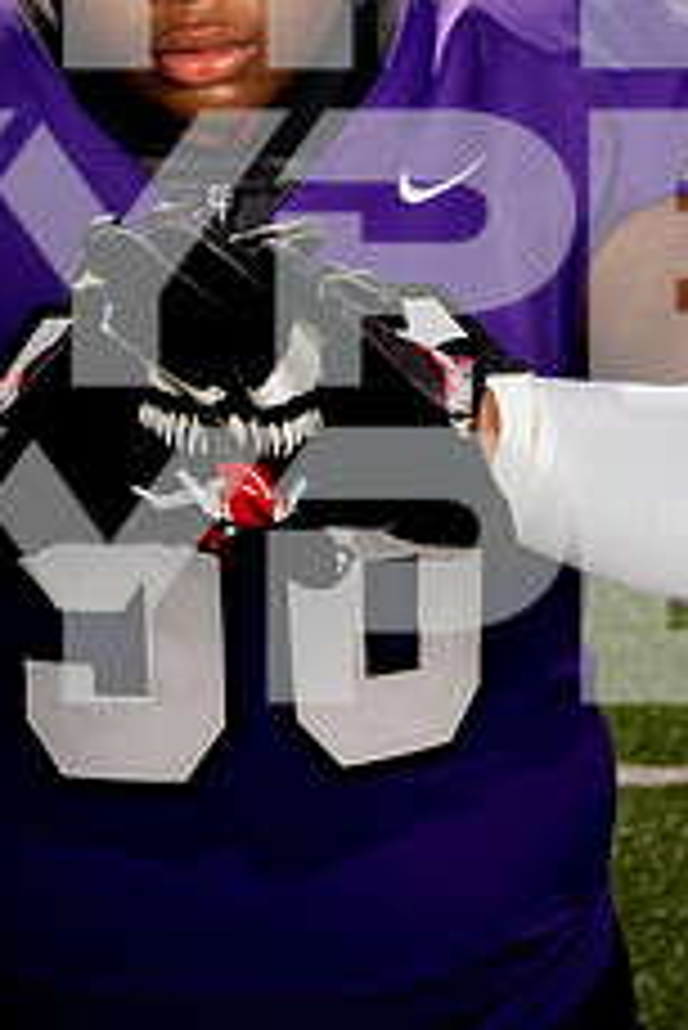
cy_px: 252
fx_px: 2977
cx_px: 225
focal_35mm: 104
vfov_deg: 19.5
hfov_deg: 13.2
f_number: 8
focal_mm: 53
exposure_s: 1/250
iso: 50
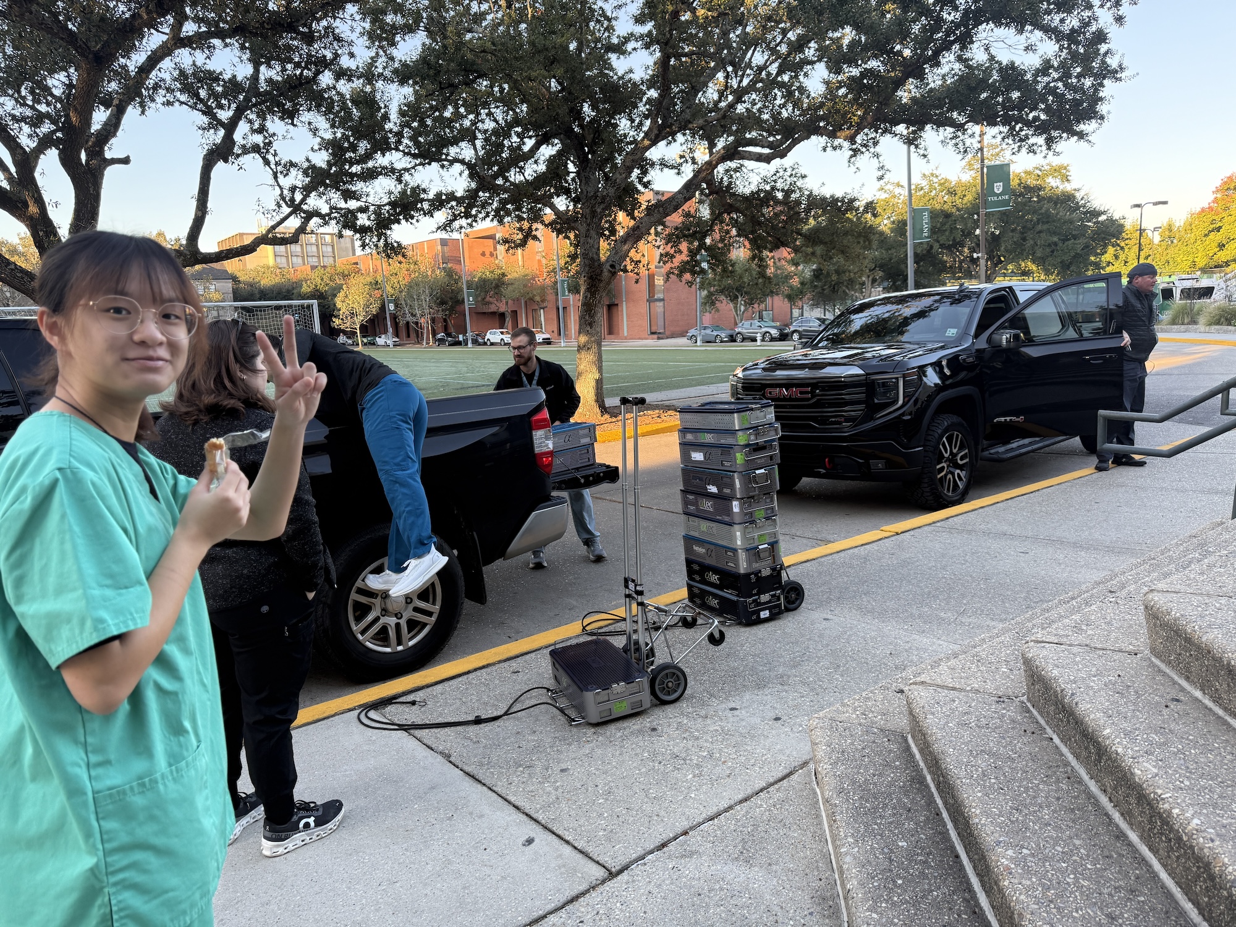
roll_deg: +3.1
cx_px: 618
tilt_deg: -9.0
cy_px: 464
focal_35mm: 24
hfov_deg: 71.6
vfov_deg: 56.8
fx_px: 857
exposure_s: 1/315
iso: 100
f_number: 1.78
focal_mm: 6.76
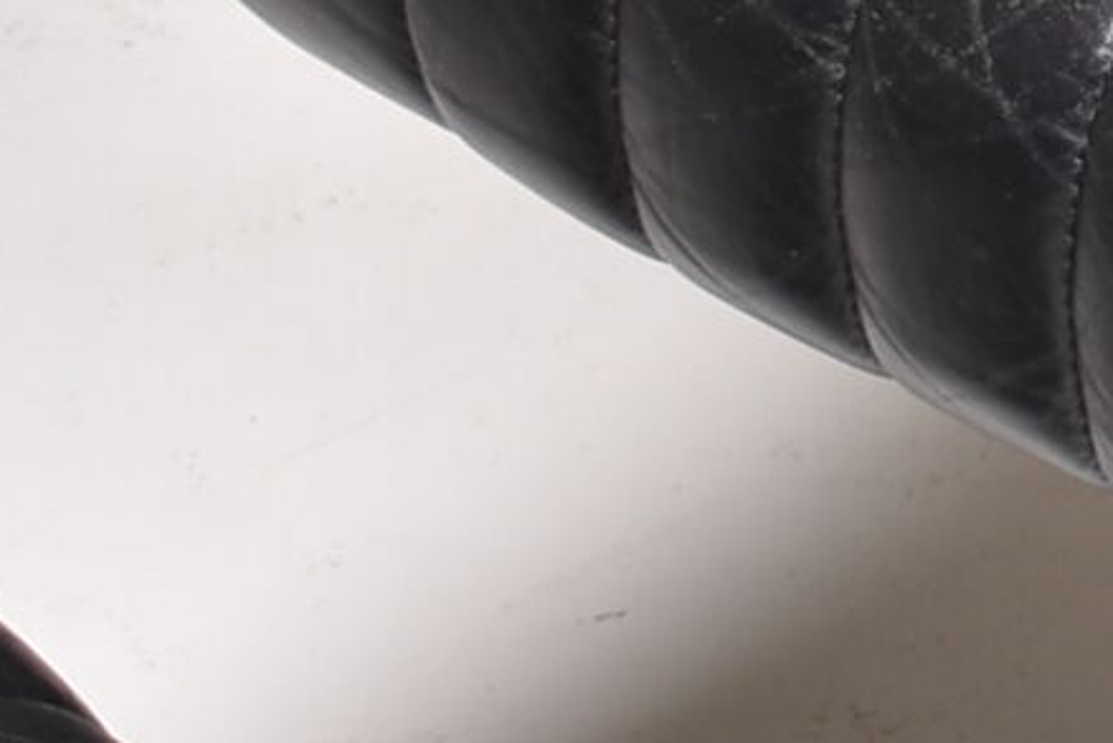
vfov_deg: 3.9
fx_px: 10762
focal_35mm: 348
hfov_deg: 5.8
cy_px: -1014
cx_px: 2193
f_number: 5.6
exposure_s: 1/200
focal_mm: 34
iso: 100
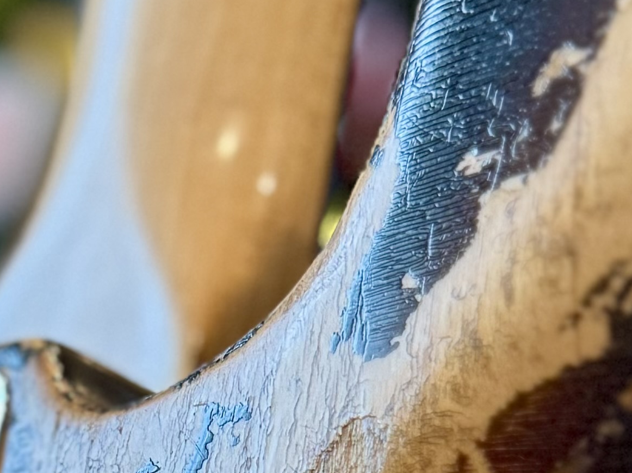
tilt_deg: +0.7
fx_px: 2154
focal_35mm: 118
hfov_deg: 16.5
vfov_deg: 11.5
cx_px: 111
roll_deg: -2.3
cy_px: 901
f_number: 1.78
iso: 320
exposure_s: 1/60
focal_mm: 6.86
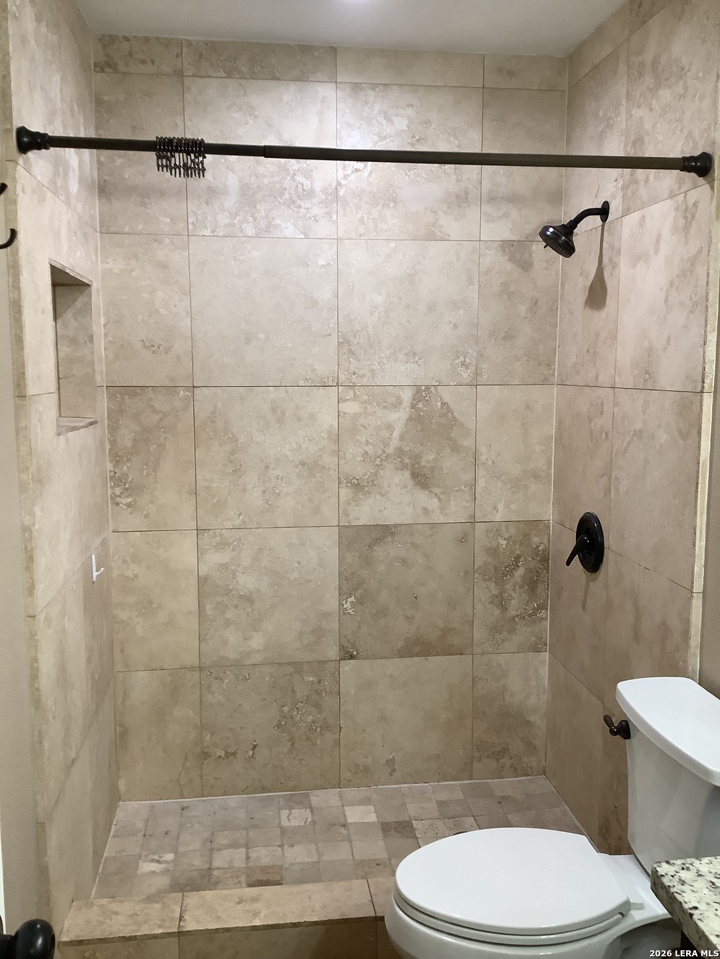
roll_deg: +0.6
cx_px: 360
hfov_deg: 45.4
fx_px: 860
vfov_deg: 58.4
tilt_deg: -7.4
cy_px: 480
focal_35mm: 31
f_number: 2.4
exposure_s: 1/60
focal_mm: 3.3
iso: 125
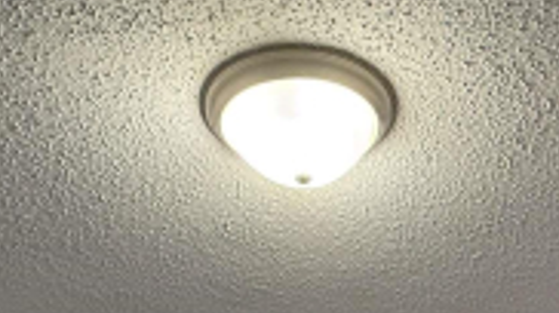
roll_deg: +2.5
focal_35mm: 56
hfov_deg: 36.5
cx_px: 407
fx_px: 829
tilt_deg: -8.3
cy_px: 746
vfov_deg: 14.4
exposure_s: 1/60
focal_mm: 2.22
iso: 250
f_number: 2.2
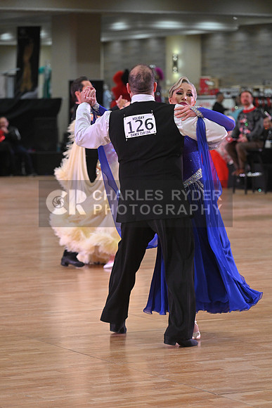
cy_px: 204
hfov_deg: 10.2
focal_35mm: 135
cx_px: 136
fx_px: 1529
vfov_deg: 15.2
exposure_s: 1/400
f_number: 5
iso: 2500
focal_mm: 135
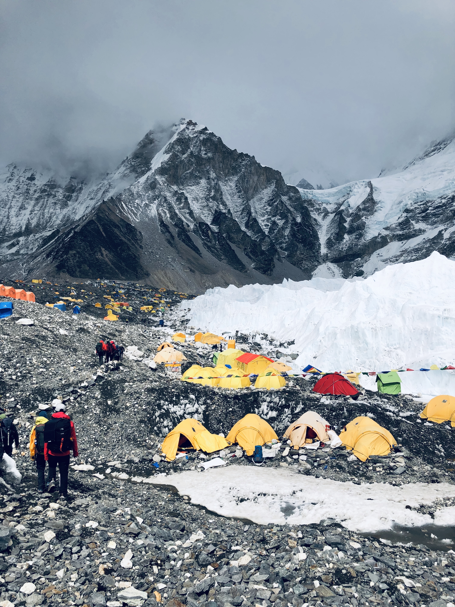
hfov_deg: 49.7
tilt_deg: +3.3
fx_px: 491
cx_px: 228
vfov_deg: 63.4
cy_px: 304
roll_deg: +0.7
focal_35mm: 28
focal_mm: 4
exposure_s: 1/5348
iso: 25
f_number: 1.8
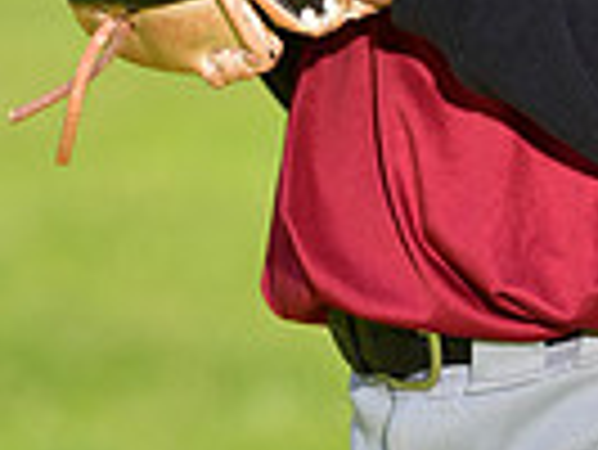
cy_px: -468
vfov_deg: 2.4
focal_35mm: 630
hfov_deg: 3.1
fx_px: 10893
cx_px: 506
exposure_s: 1/200
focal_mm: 150
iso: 80
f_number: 5.6
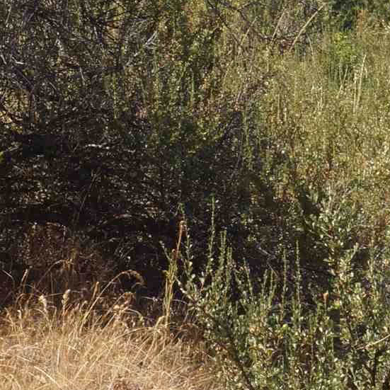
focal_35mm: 199
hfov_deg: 8.8
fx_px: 2537
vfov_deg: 8.8
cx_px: 351
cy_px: 33
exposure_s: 1/80
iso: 100
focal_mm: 28
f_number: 14
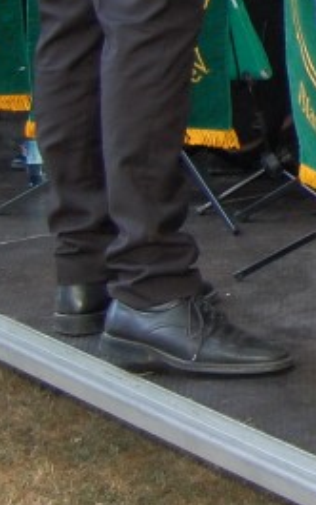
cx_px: 971
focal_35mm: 152
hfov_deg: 7.5
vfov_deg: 13.5
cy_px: -59
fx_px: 2091
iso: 400
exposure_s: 1/60
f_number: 3.8
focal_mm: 22
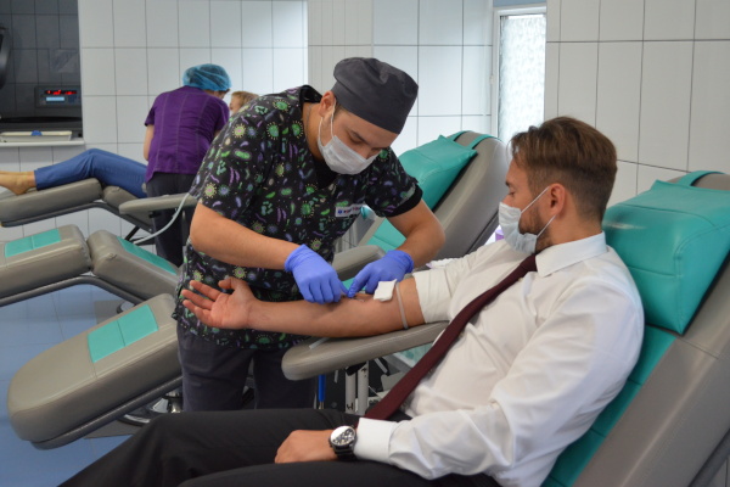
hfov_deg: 37.9
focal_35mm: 52
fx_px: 1065
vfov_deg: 25.8
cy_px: 244
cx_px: 365
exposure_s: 1/100
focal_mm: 35
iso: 1600
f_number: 5
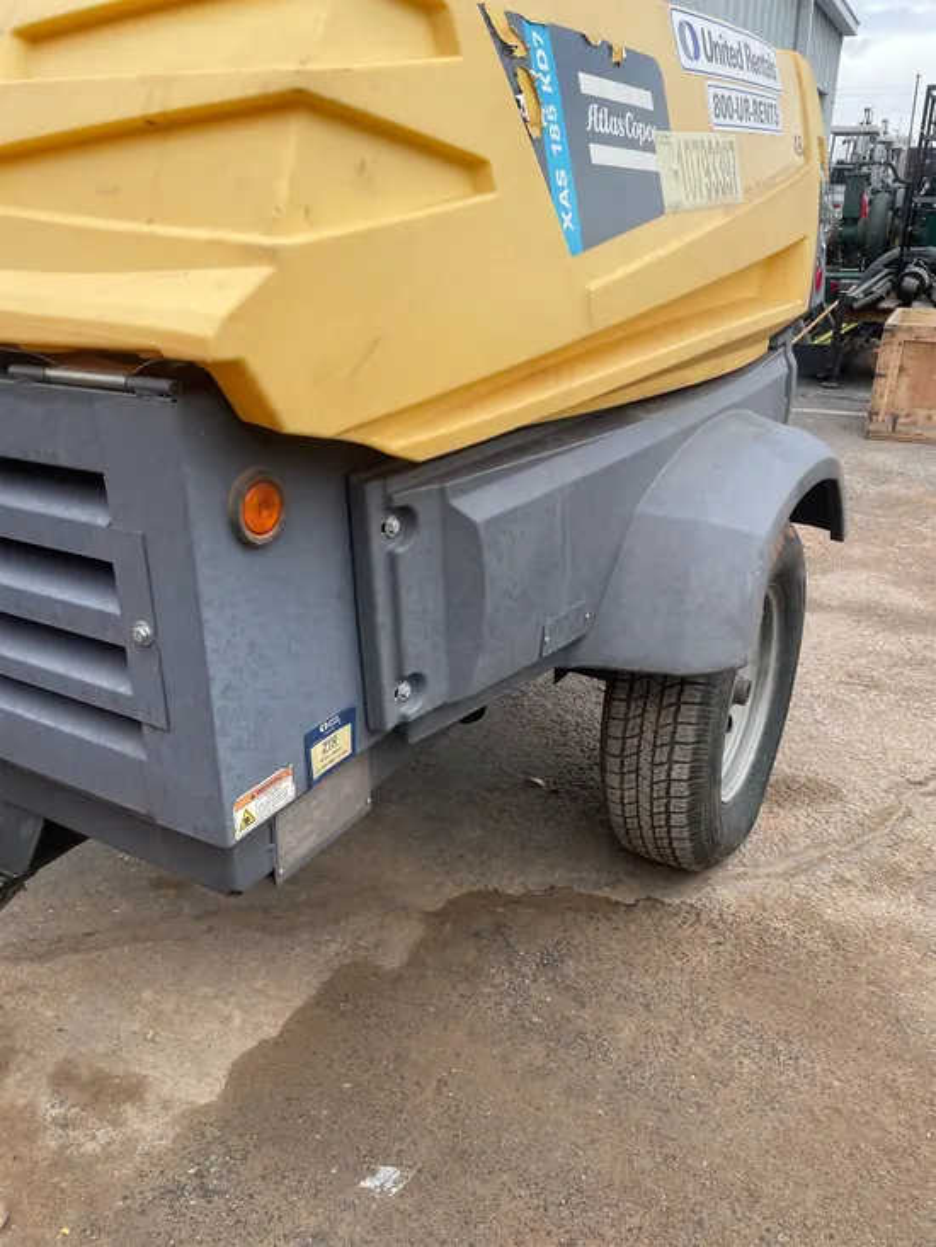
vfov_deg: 67.3
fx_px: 937
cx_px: 468
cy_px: 624
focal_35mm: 26
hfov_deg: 53.1
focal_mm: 4.2
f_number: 1.6
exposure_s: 1/932
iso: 32
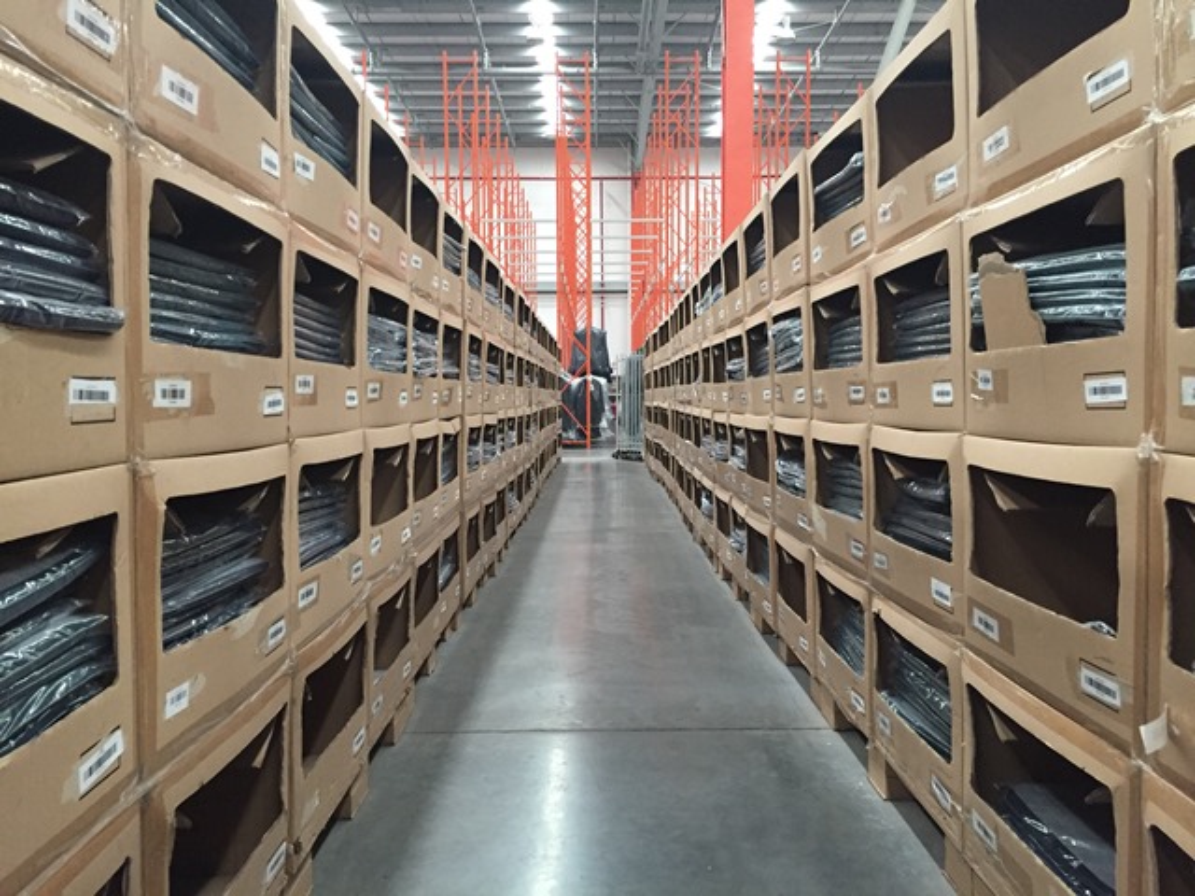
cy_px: 448
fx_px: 1001
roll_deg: -0.1
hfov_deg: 61.7
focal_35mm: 29
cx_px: 598
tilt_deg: -2.5
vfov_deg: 48.2
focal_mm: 4.15
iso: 320
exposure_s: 1/33
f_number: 2.2
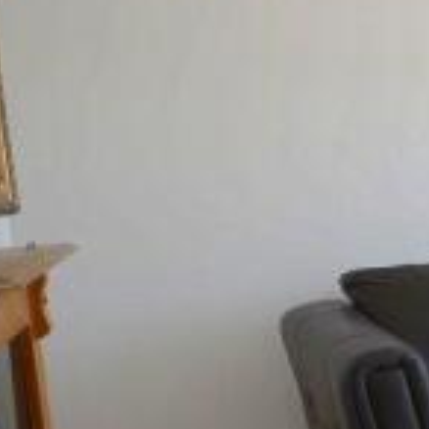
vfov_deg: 30.0
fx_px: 799
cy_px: 220
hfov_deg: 19.0
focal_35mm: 57
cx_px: 849
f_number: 4
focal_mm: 10
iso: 100
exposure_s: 1/60
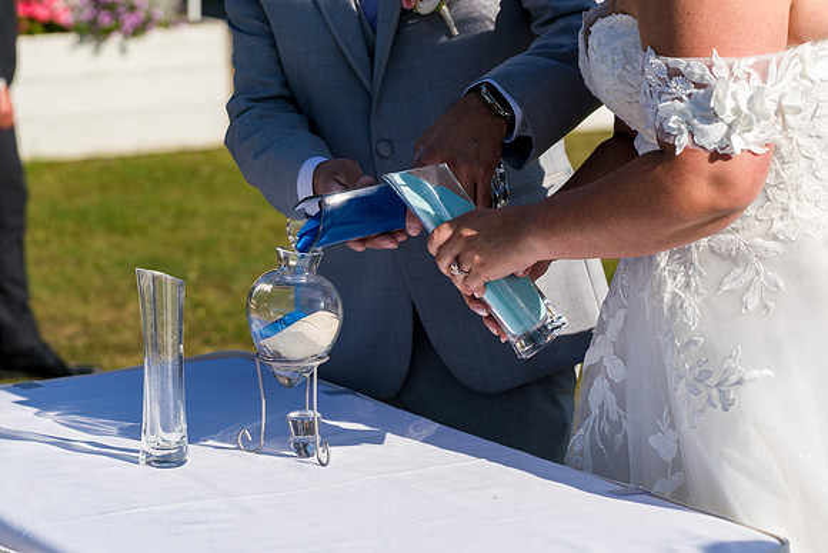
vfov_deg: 12.2
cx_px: 297
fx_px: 2586
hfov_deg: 18.2
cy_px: 195
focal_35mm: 112
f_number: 4
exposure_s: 1/2500
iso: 250
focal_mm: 72
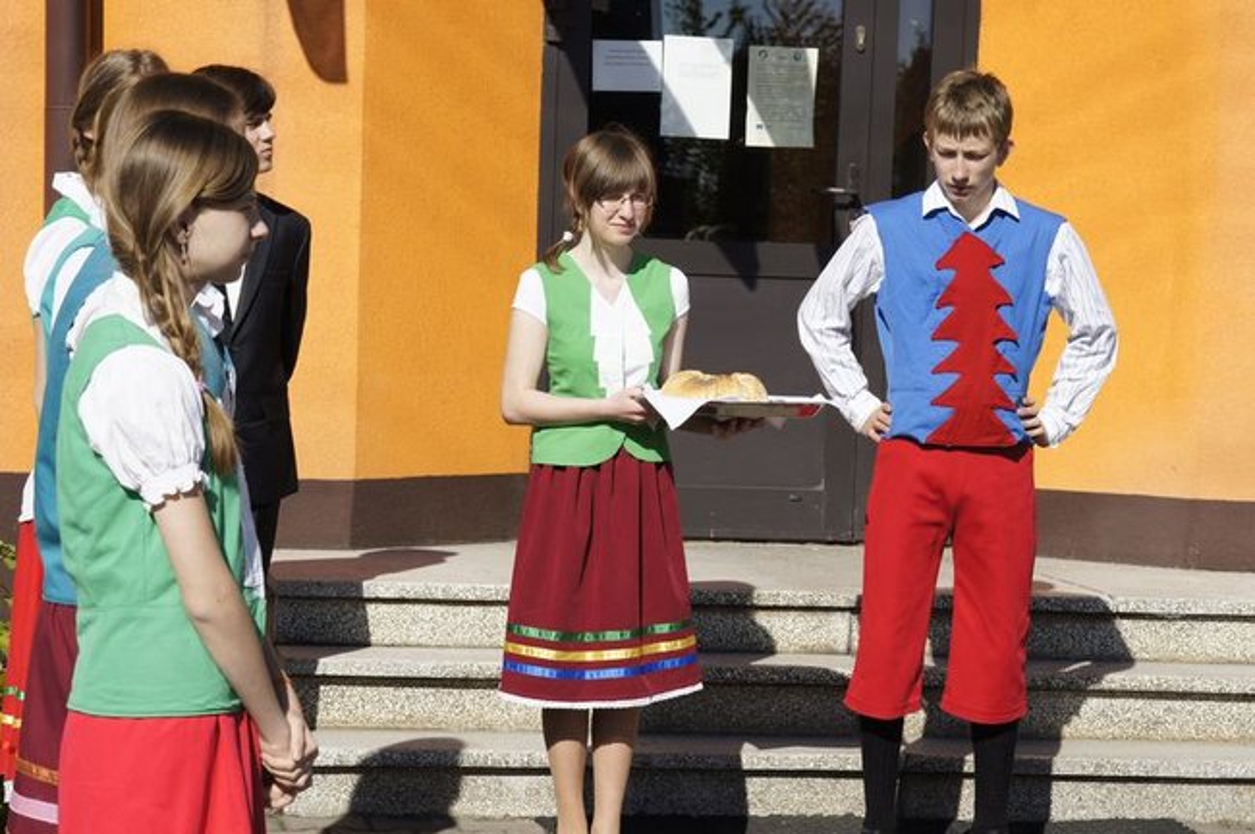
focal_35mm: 90
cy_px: 417
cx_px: 628
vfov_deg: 15.2
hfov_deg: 22.6
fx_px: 3134
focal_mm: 60
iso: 100
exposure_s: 1/160
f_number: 11
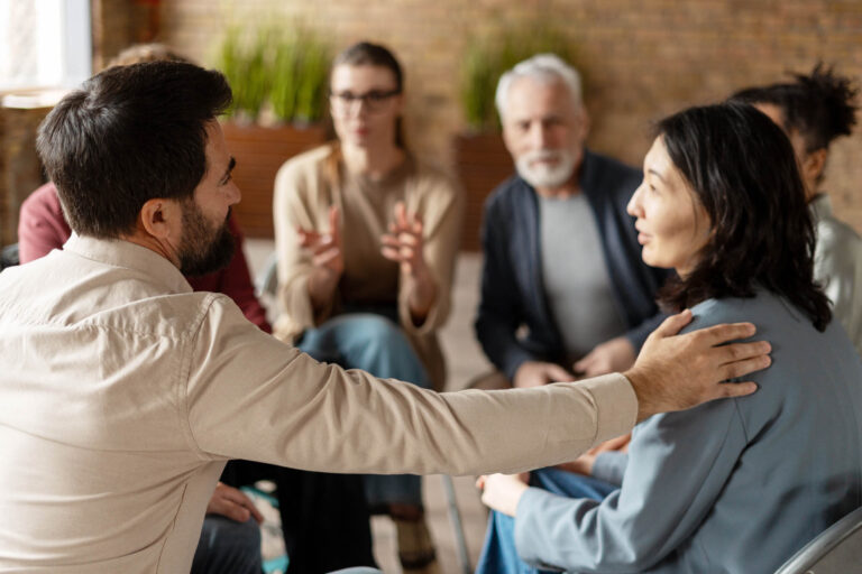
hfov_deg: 39.6
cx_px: 431
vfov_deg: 27.0
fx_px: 1197
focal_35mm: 50
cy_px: 287
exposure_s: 1/200
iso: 500
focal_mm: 50
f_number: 2
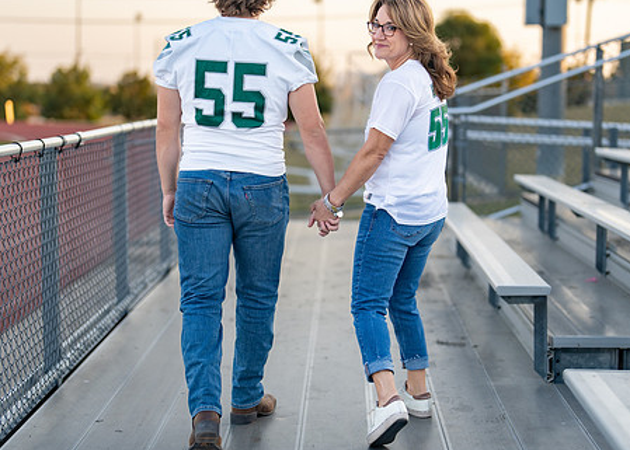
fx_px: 1342
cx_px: 340
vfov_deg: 19.0
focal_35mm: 75
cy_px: 209
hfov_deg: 26.4
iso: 100
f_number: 1.2
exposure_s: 1/1000
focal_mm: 50
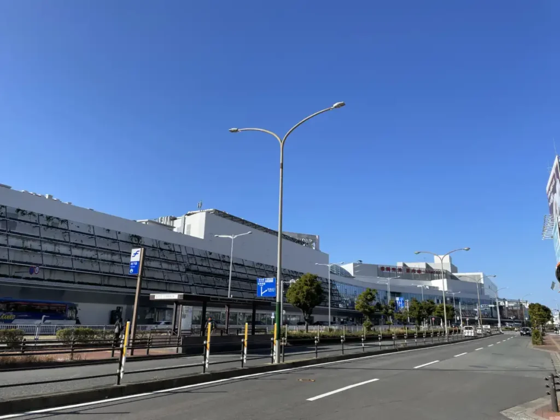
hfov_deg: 67.3
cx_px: 280
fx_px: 421
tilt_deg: +13.2
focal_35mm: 26
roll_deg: -0.9
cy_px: 210
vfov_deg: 53.1
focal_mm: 4.2
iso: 32
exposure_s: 1/3205
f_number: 1.6
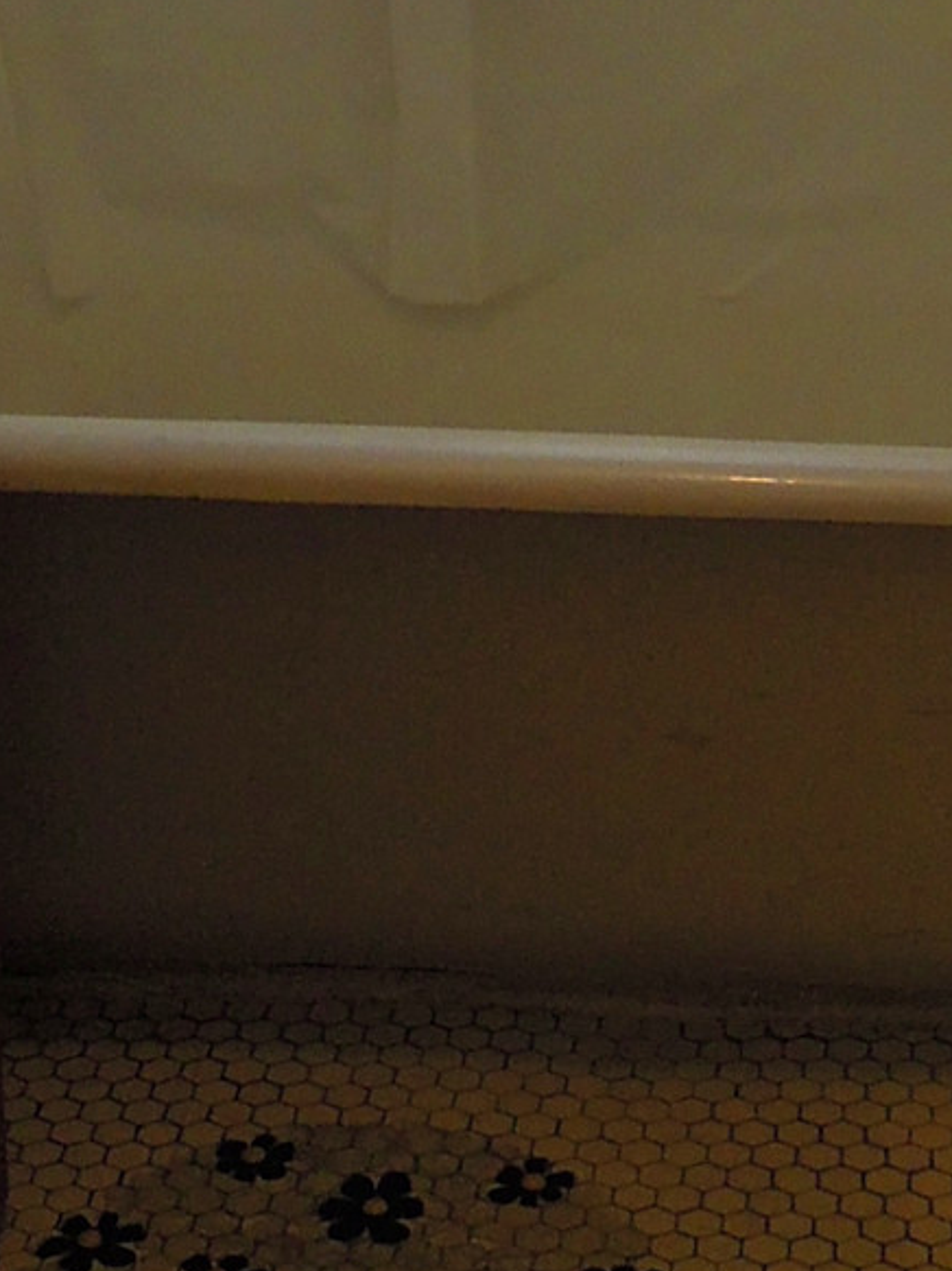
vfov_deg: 18.8
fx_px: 3633
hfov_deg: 14.9
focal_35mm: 99
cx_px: 614
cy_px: -238
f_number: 2.2
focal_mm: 4.3
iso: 220
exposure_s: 1/60
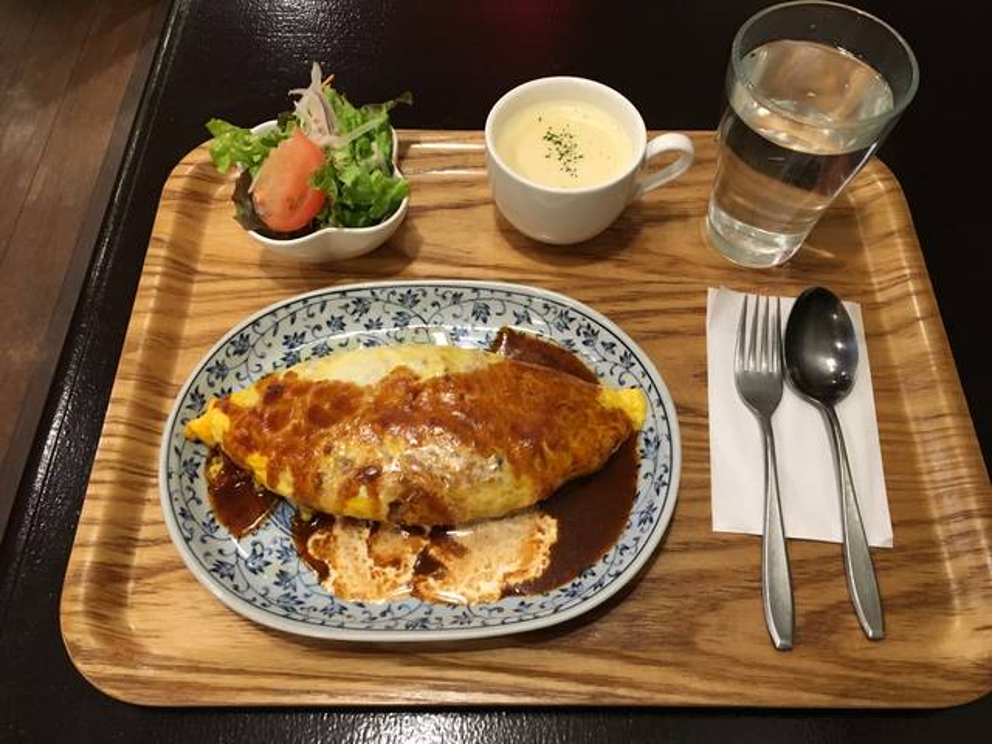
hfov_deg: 61.7
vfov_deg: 48.2
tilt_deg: -60.4
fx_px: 831
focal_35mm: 29
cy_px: 372
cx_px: 496
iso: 160
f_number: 2.2
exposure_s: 1/30
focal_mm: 4.15
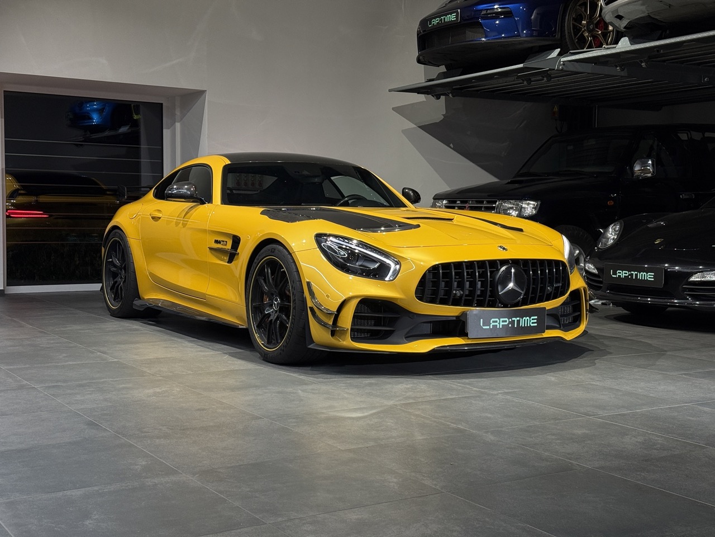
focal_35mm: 48
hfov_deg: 39.7
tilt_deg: -3.3
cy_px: 268
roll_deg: -0.9
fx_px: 991
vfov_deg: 30.3
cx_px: 358
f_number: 1.78
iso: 64
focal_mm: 6.76
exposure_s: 1/49
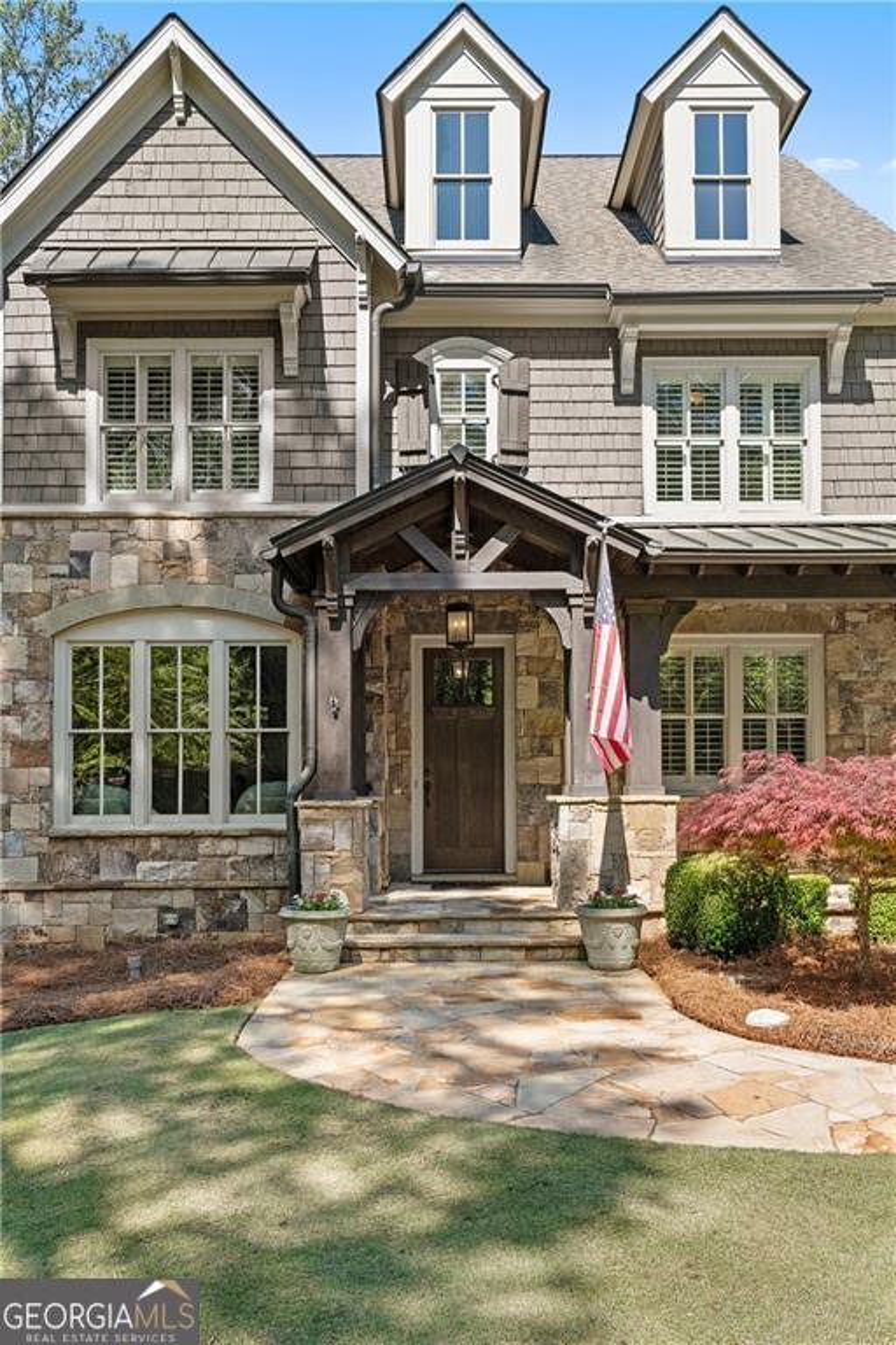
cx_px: 448
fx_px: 1139
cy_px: 672
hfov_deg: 43.0
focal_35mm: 30
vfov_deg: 61.1
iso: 1250
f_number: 6.3
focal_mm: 30.5
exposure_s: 1/2000
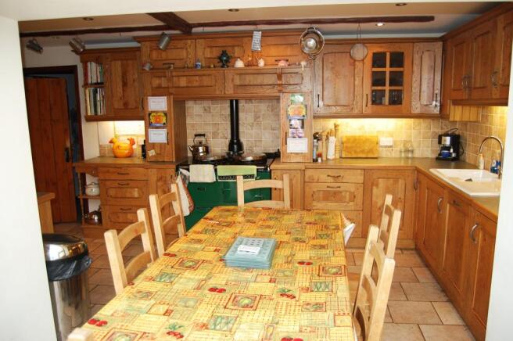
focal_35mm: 27
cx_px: 256
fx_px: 384
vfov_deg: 47.8
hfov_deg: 67.4
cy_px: 170
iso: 400
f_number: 3.5
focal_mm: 18
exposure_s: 1/60
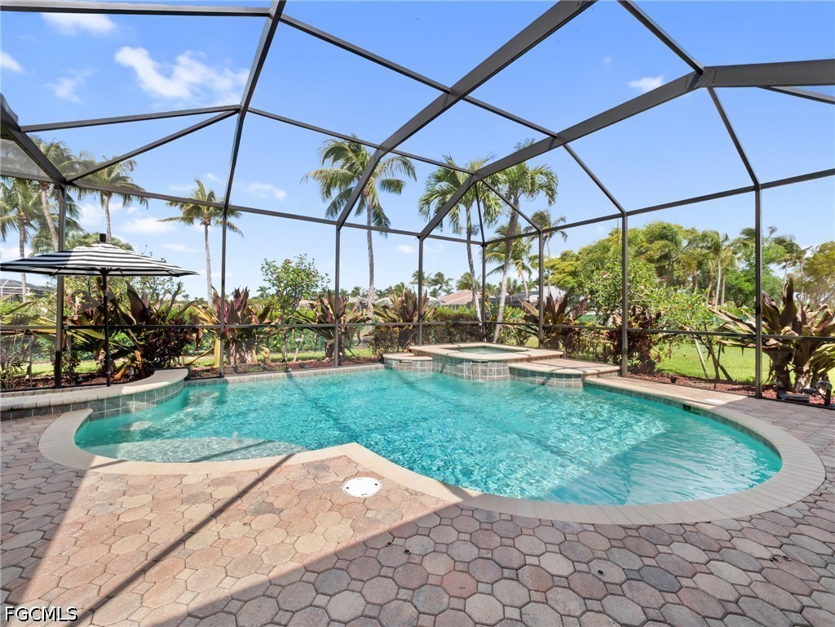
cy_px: 314
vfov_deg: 85.7
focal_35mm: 14
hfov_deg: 102.1
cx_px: 418
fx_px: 338
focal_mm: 7
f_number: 7.1
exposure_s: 1/125
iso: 200
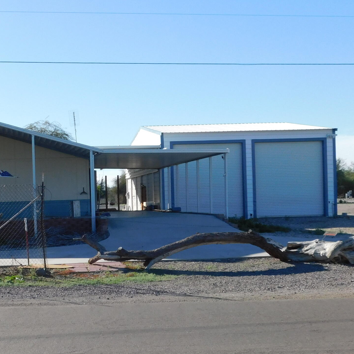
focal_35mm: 55
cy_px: 205
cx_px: 47
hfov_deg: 30.0
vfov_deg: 31.0
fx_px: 636
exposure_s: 1/1000
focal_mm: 5.3
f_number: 3.2
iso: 125
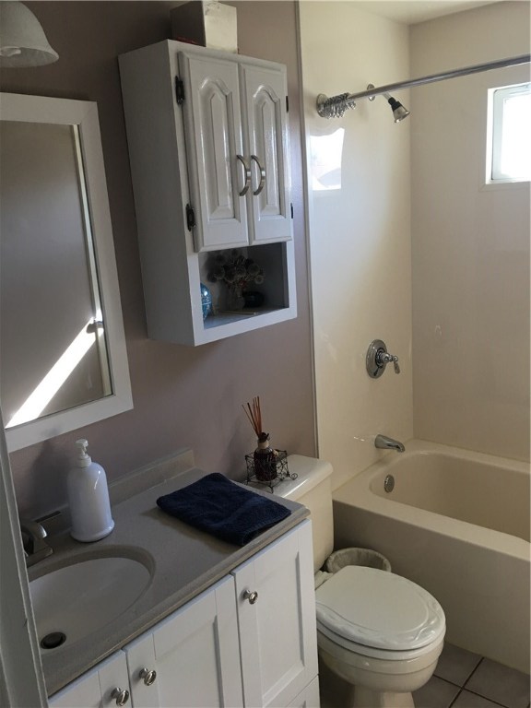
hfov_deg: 48.2
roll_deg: +3.6
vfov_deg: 61.7
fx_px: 593
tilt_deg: -11.7
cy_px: 354
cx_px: 266
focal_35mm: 29
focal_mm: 4.15
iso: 40
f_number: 2.2
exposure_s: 1/15
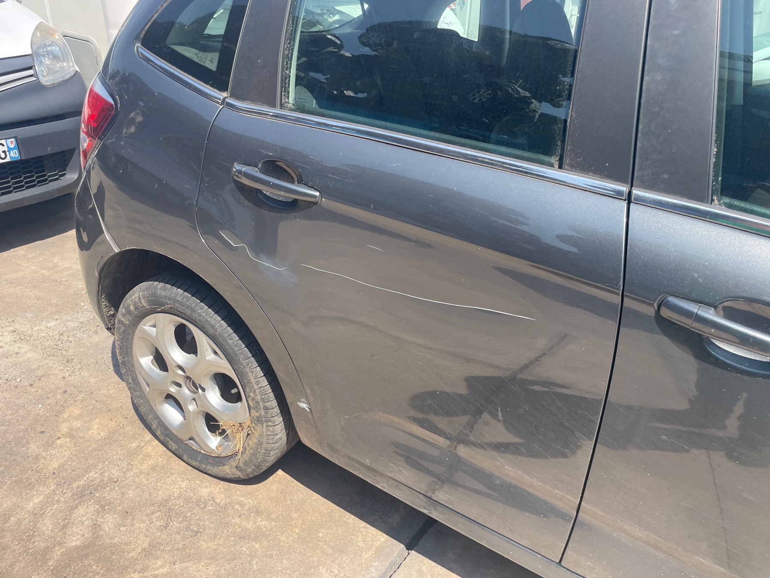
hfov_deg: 67.3
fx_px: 578
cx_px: 385
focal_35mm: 26
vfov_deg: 53.1
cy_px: 289
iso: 32
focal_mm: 4.2
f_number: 1.6
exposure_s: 1/1135
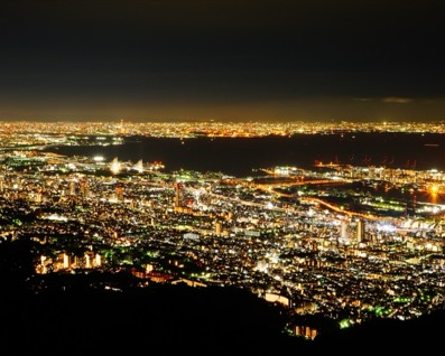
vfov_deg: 29.7
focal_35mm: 51
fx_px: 672
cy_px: 178
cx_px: 252
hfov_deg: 36.6
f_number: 13
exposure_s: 75
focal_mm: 30
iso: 200
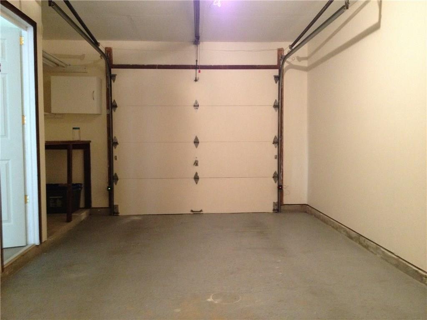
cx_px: 214
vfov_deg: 40.7
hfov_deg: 52.6
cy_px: 160
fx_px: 432
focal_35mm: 35
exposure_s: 1/17
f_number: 2.4
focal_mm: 4.28
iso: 400
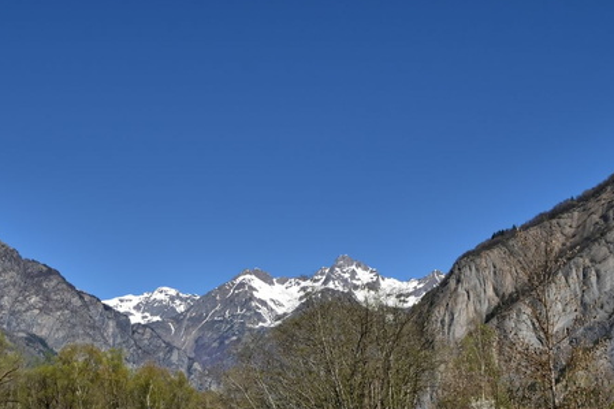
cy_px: 330
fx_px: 818
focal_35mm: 48
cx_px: 161
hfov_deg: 40.1
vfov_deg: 27.5
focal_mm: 18
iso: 100
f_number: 9.5
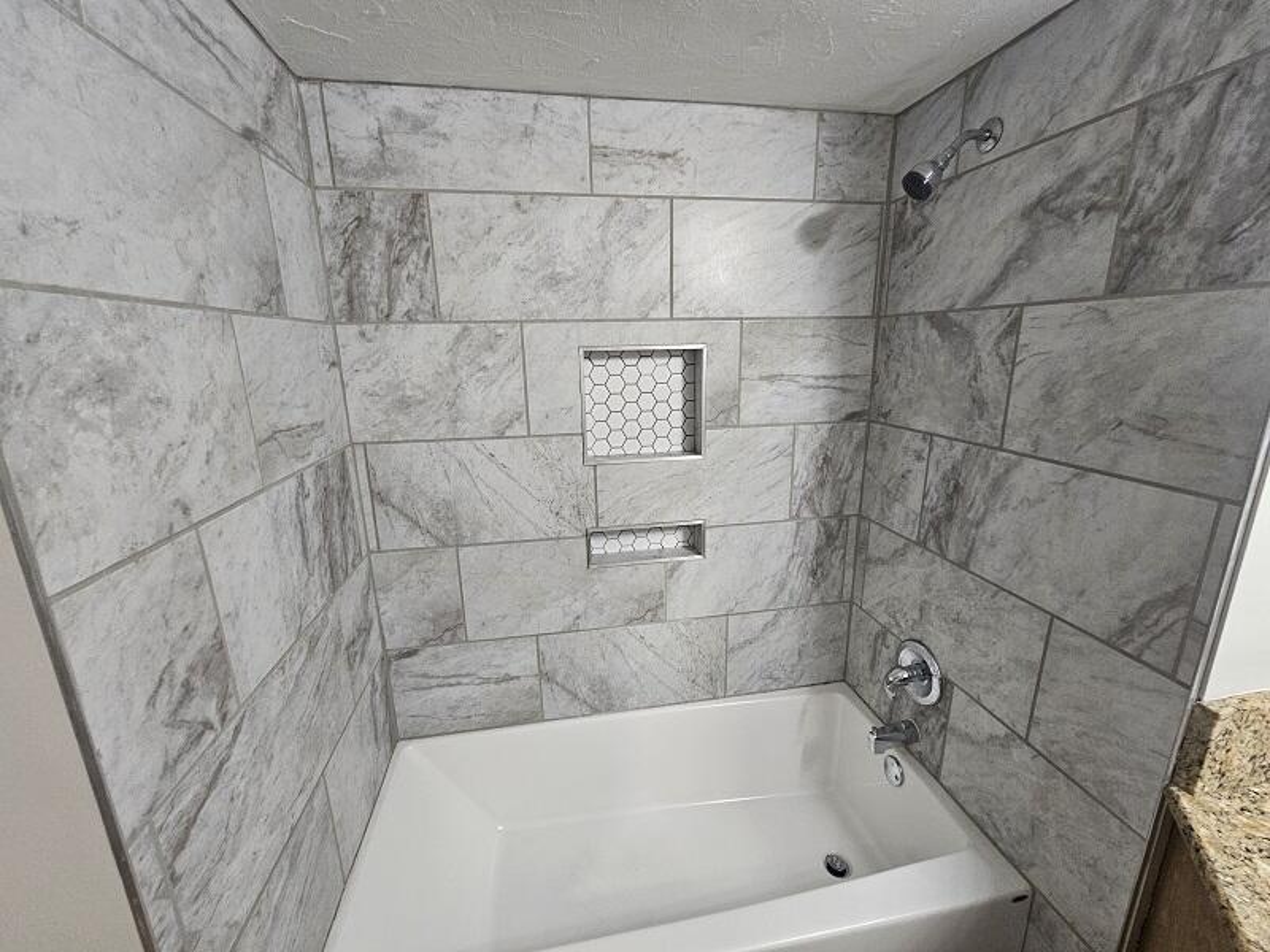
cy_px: 476
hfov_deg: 106.2
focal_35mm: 13
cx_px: 635
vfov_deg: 89.9
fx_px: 477
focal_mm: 2.2
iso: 320
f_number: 2.2
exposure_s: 1/40
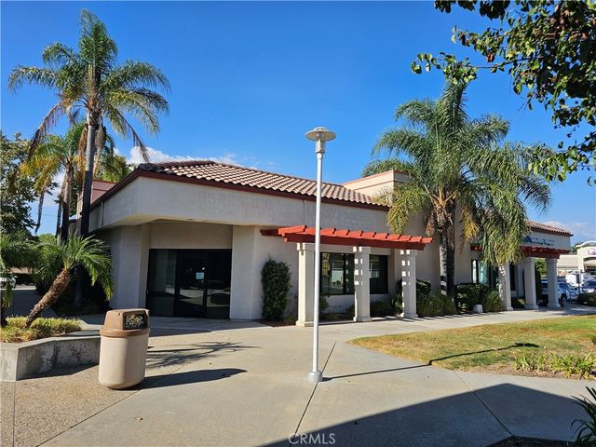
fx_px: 396
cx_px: 298
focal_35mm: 23
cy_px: 224
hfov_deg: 73.9
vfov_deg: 58.9
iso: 10
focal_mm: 6.3
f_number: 1.7
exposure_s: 1/777
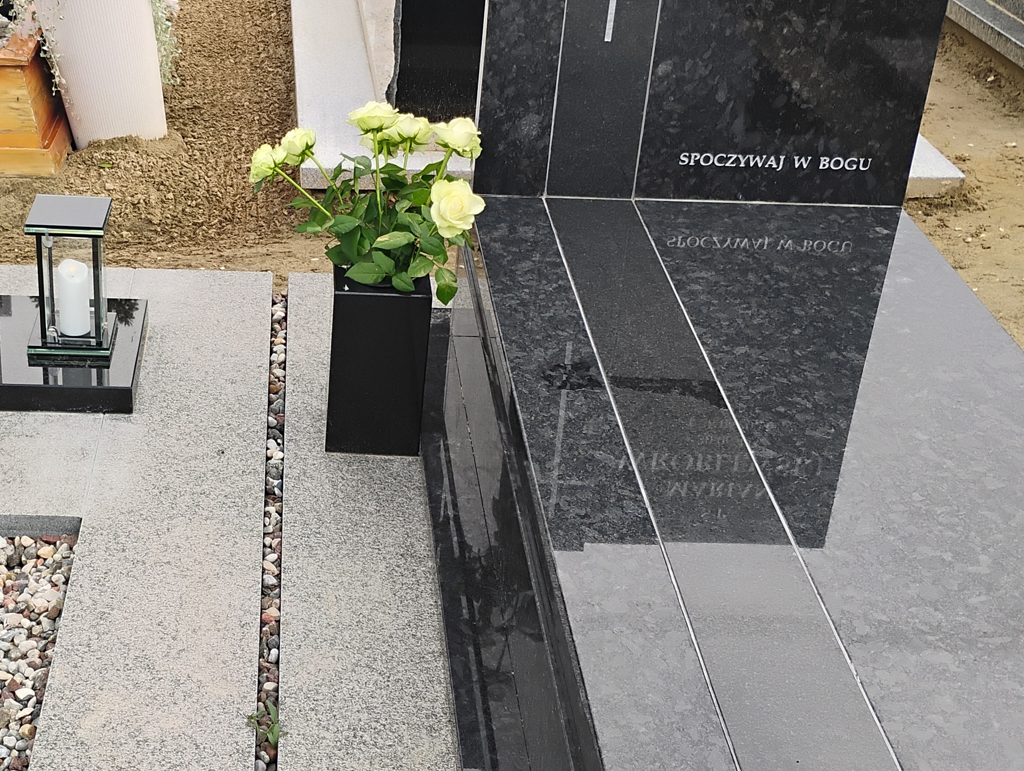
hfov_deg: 34.3
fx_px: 1629
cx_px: 277
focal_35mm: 55
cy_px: 402
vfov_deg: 26.6
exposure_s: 1/119
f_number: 1.8
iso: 100
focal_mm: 4.26
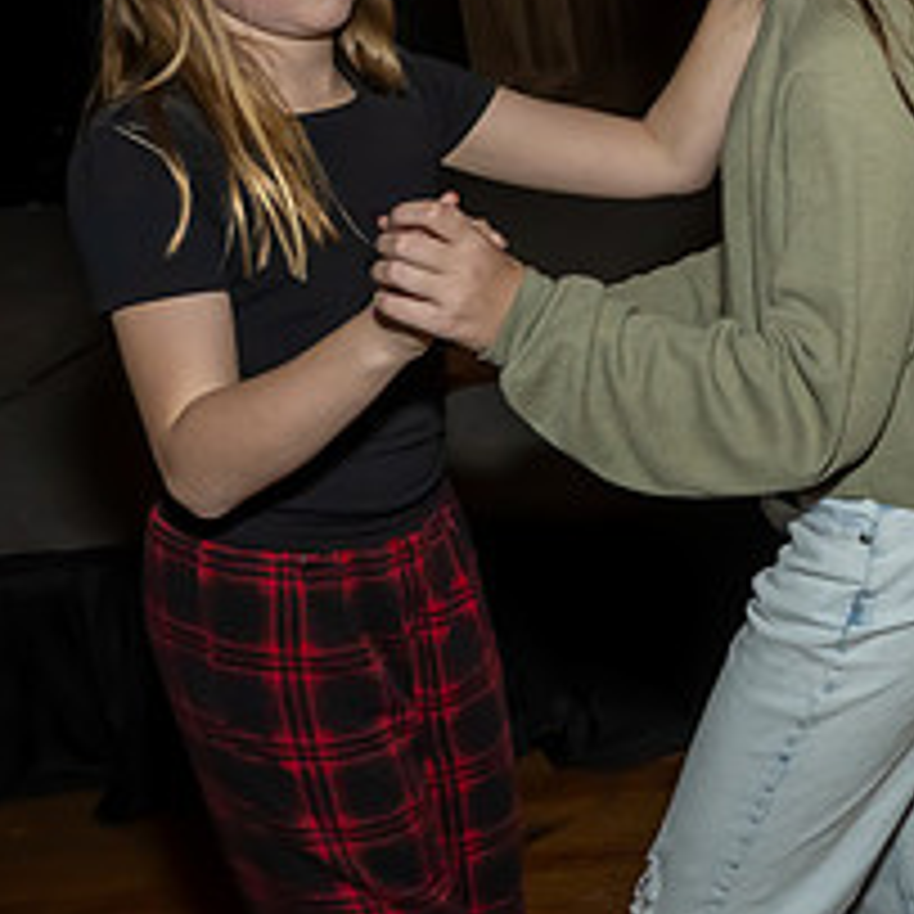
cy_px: 144
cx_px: 1449
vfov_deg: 21.6
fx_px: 2360
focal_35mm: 79
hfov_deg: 18.8
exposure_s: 1/250
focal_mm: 18
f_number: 8
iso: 500
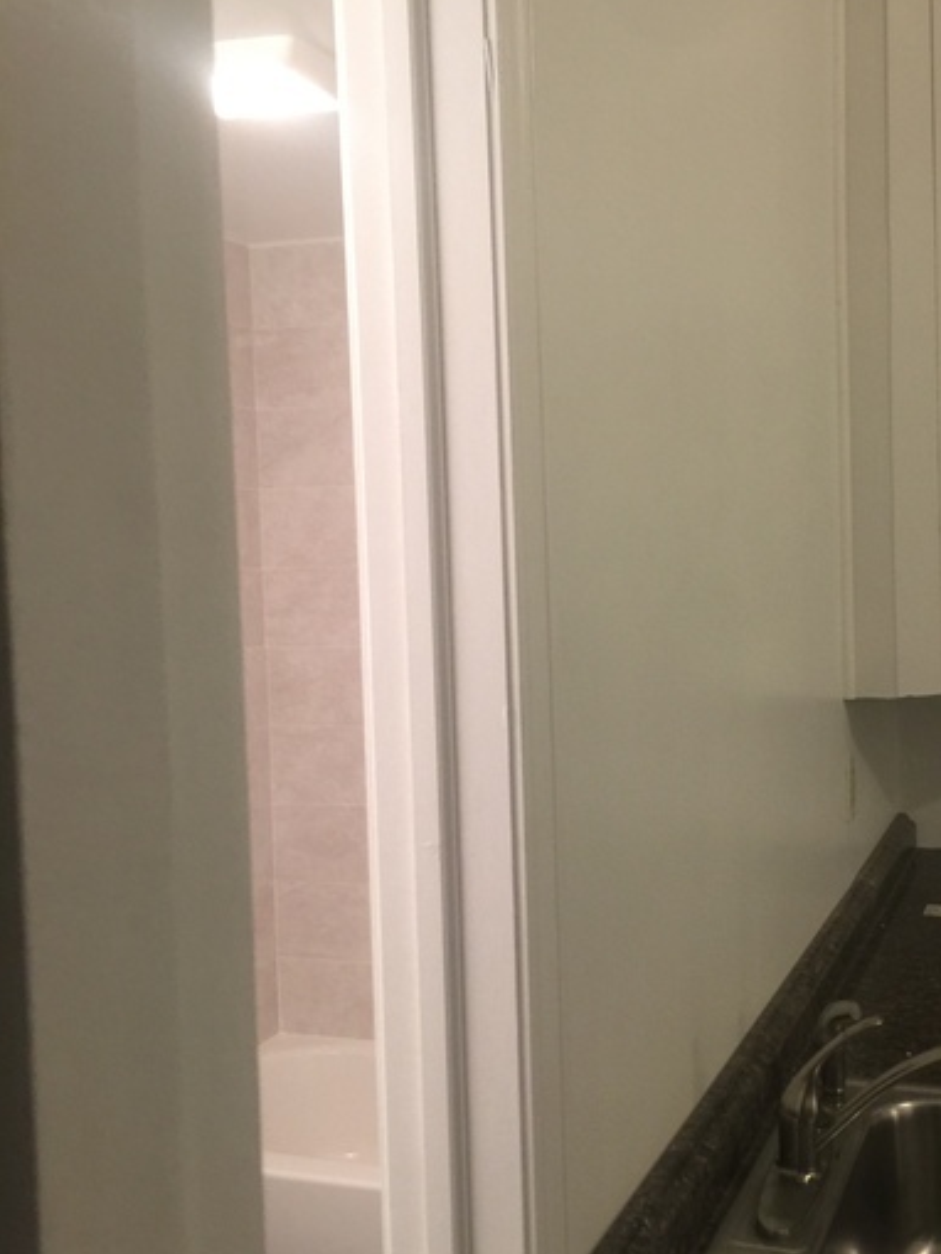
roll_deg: +0.6
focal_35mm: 38
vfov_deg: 49.0
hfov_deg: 37.4
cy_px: 637
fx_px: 1377
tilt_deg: -1.4
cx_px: 613
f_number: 2.2
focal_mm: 4.15
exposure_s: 1/15
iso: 64
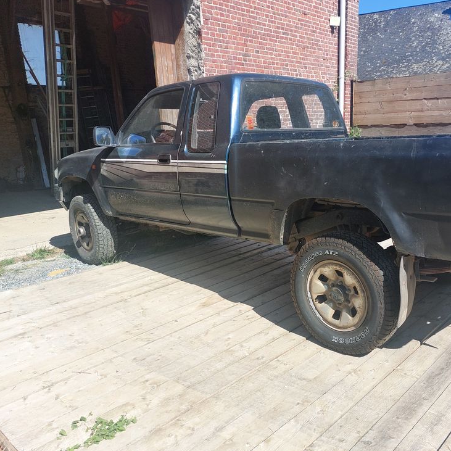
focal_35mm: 29
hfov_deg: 54.6
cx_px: 296
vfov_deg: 55.6
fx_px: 427
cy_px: 226
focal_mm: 5.23
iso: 25
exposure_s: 1/627
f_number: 1.8
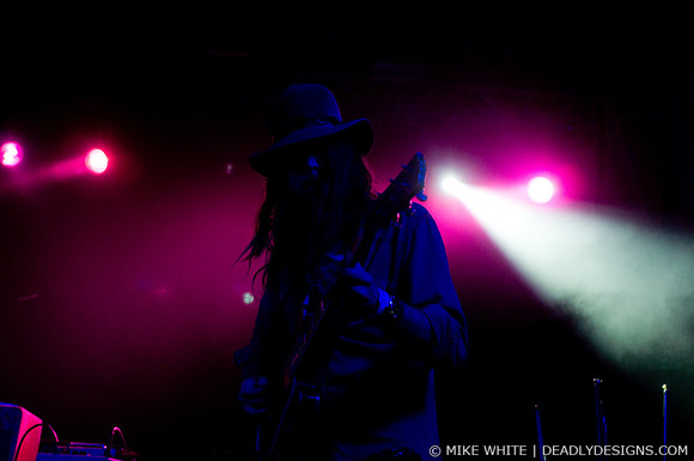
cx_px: 347
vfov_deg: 22.6
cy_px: 230
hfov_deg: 33.4
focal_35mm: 60
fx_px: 1155
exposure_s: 1/250
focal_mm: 40
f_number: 2.8
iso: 800
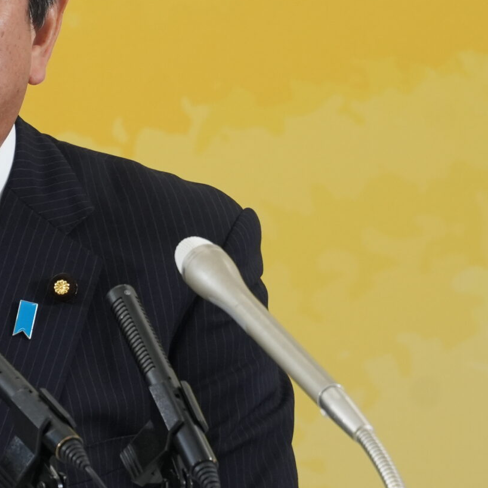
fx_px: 12728
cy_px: 191
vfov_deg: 2.2
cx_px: -109
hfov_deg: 2.2
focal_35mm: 798
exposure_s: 1/125
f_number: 5.6
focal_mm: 200
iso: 1250
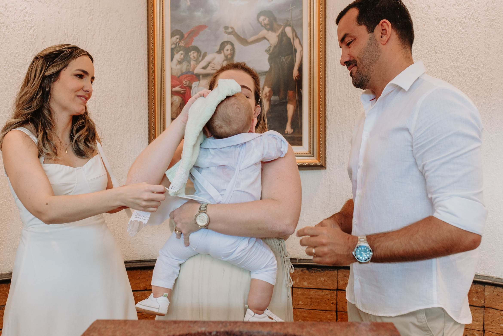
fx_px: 587
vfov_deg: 31.9
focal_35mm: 42
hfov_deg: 46.3
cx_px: 230
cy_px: 147
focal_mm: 35
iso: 800
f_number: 4
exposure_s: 1/250
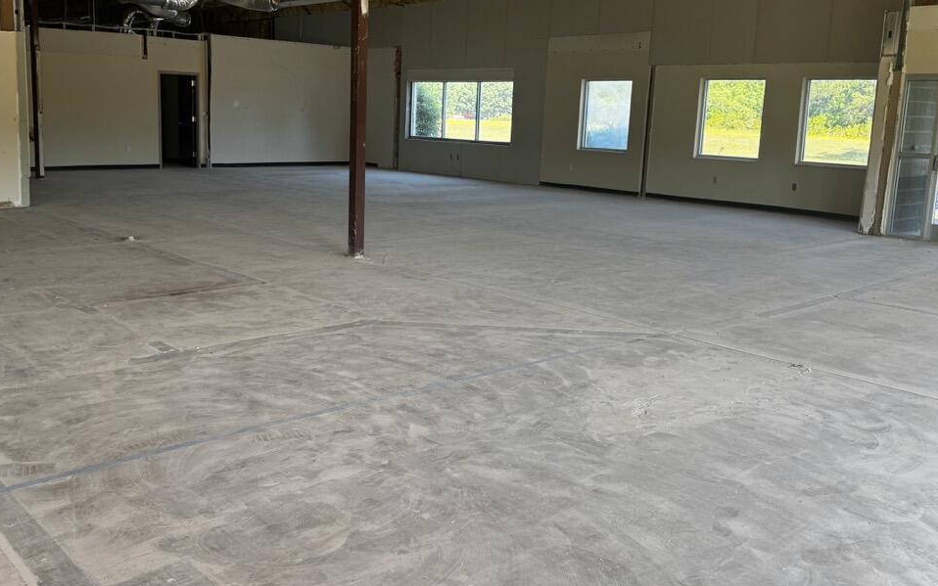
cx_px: 398
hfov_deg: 56.4
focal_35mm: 34
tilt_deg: -9.5
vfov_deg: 37.2
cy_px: 251
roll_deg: -3.1
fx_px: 869
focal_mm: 6.76
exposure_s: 1/199
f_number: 1.78
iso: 64
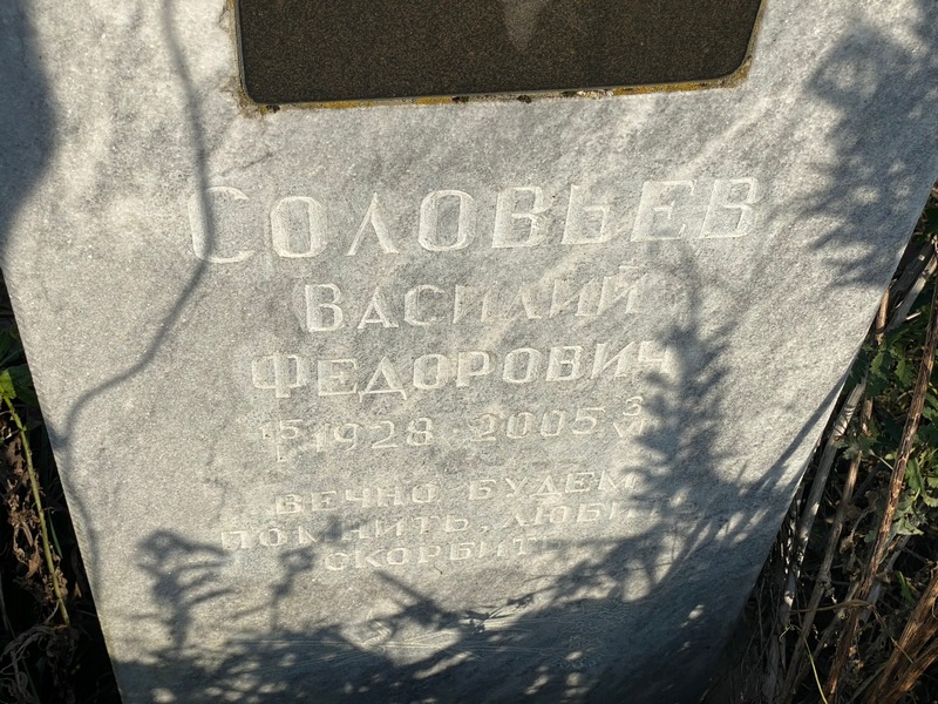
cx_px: 469
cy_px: 352
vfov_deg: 28.0
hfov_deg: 36.8
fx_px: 1409
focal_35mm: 52
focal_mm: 6
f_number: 2
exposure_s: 1/1916
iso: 20
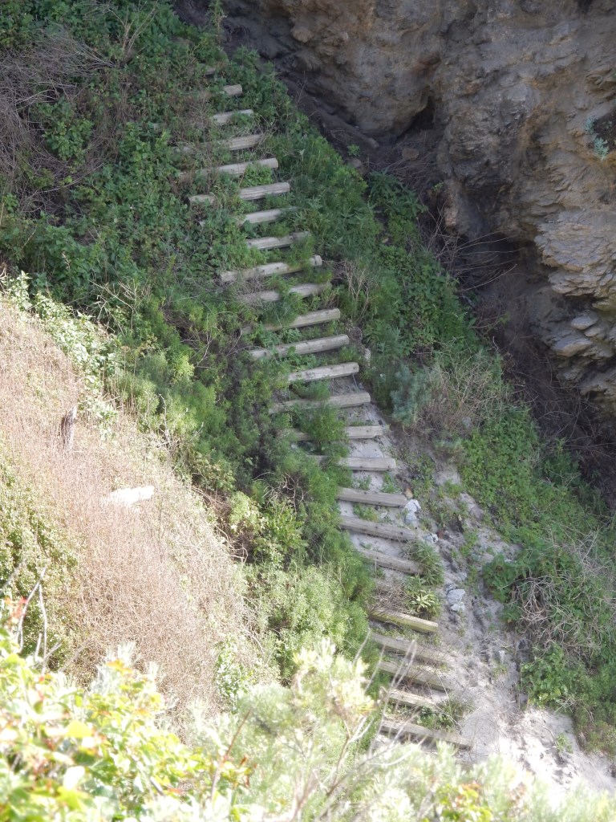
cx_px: 308
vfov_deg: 12.0
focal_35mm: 164
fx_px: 3891
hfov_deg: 9.1
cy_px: 411
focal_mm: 29.2
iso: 125
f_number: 6
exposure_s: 1/80
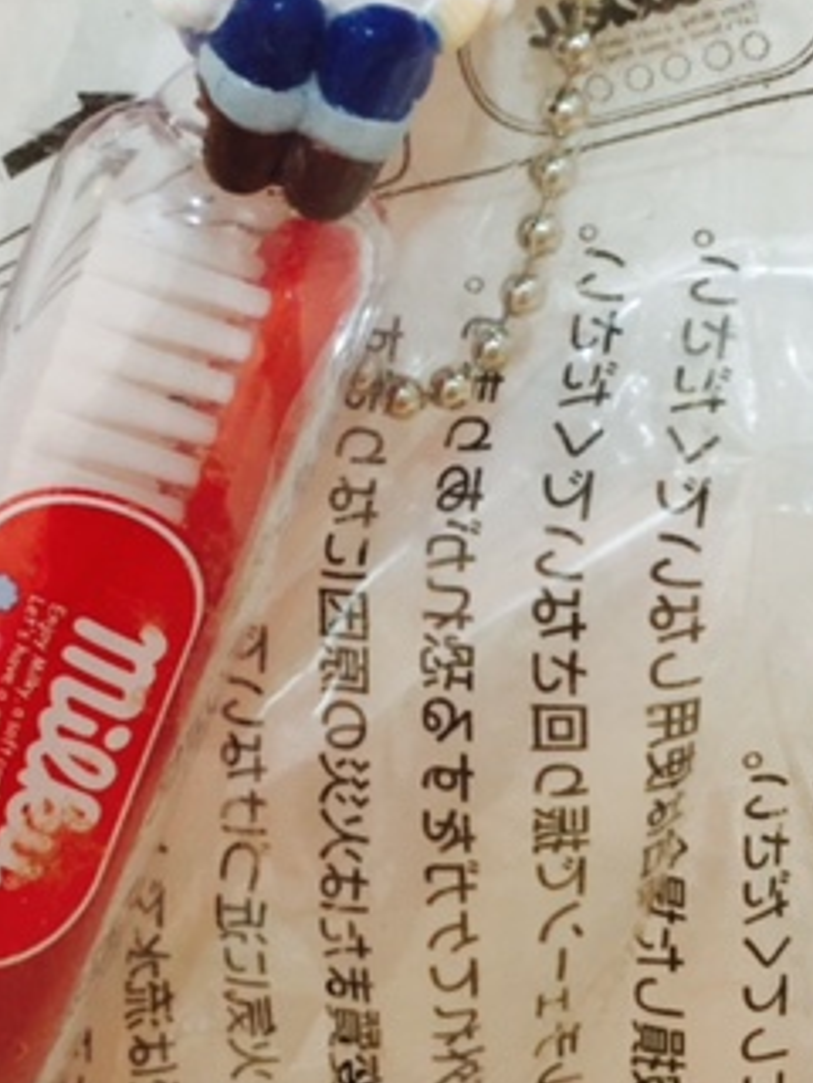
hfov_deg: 25.1
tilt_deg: -31.7
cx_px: 264
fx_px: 1816
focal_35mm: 58
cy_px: 410
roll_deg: +2.6
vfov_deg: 33.1
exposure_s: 1/33
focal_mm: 4.15
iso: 160
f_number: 2.2
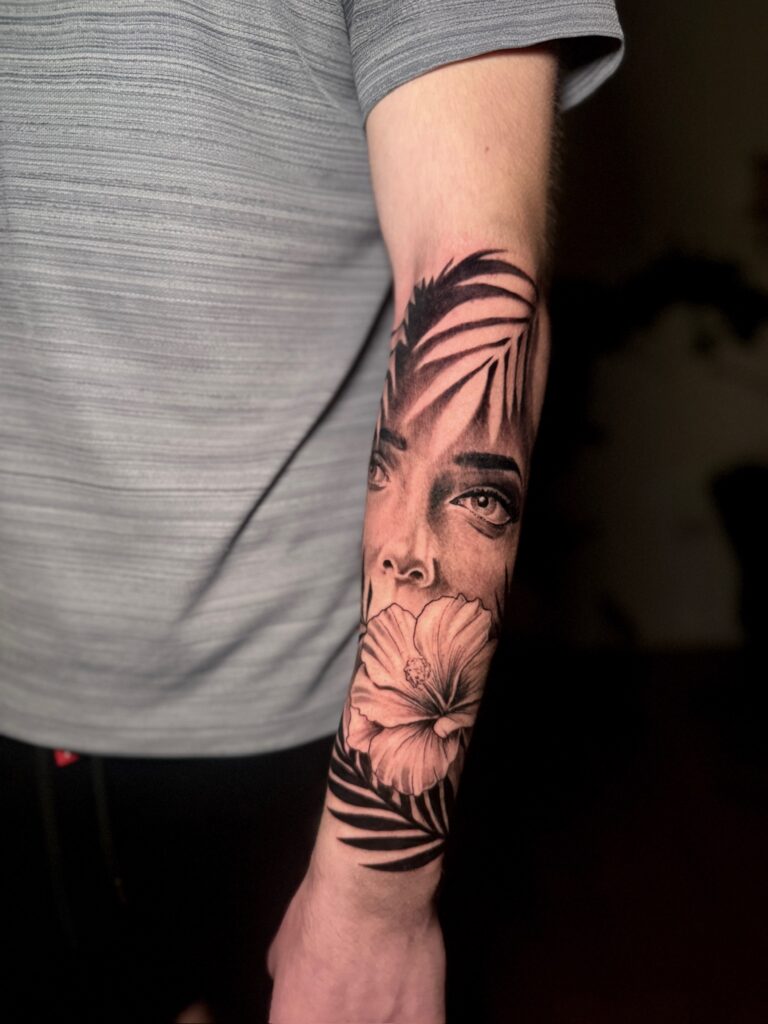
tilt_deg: -10.6
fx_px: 710
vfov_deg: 71.6
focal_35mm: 24
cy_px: 512
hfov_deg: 56.8
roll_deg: +2.4
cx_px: 384
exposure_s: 1/60
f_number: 1.78
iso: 640
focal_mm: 6.76
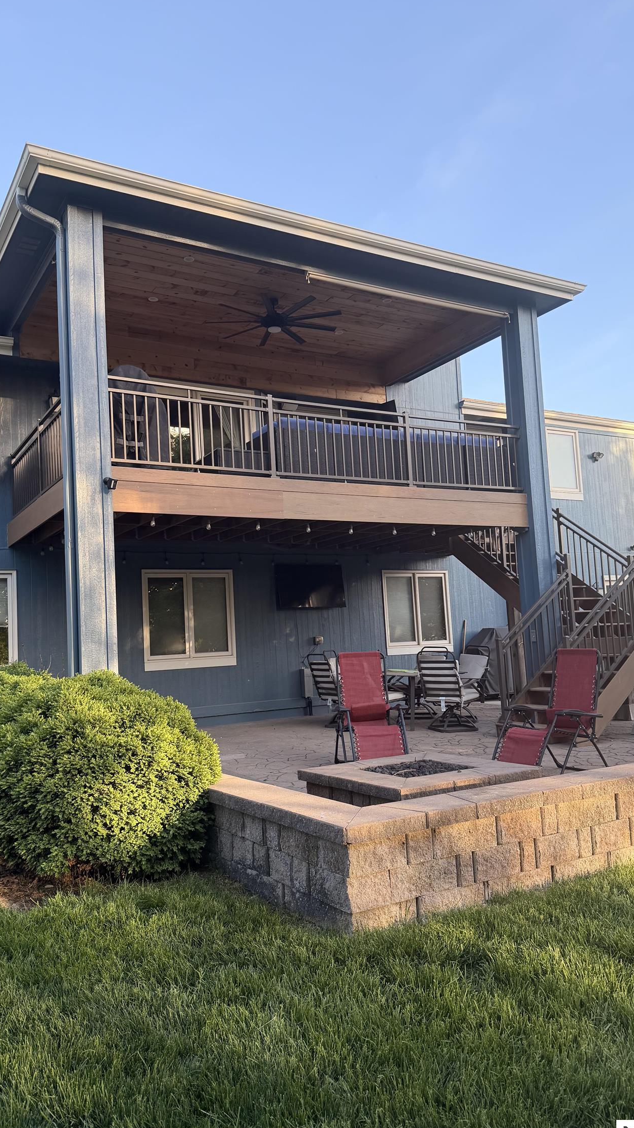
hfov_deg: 42.9
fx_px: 807
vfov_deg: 69.9
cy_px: 568
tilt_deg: +5.6
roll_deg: +2.8
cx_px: 296
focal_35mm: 27
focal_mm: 6.76
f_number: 1.78
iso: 100
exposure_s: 1/677
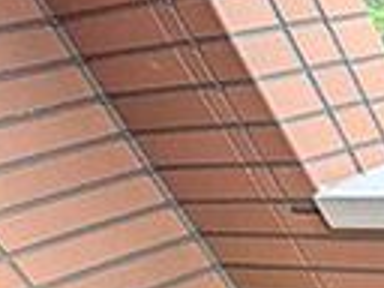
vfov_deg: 14.0
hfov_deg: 14.7
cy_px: 705
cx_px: 945
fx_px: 777
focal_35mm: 70
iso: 104
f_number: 2.2
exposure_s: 1/92.3
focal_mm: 1.85
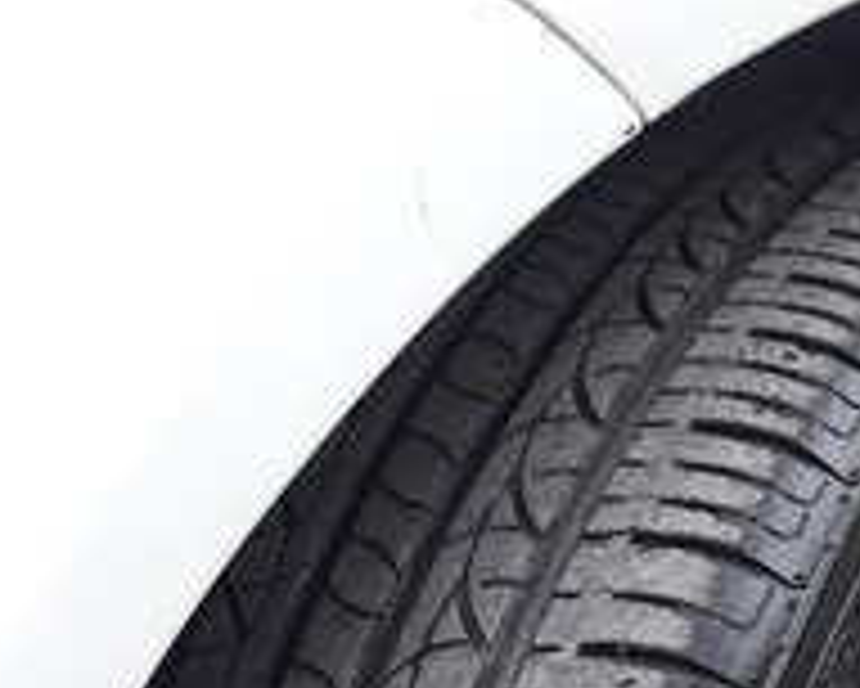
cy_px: 1102
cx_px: 621
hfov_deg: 26.5
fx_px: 1808
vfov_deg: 18.5
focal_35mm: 71
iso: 40
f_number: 1.9
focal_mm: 3.7
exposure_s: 1/109
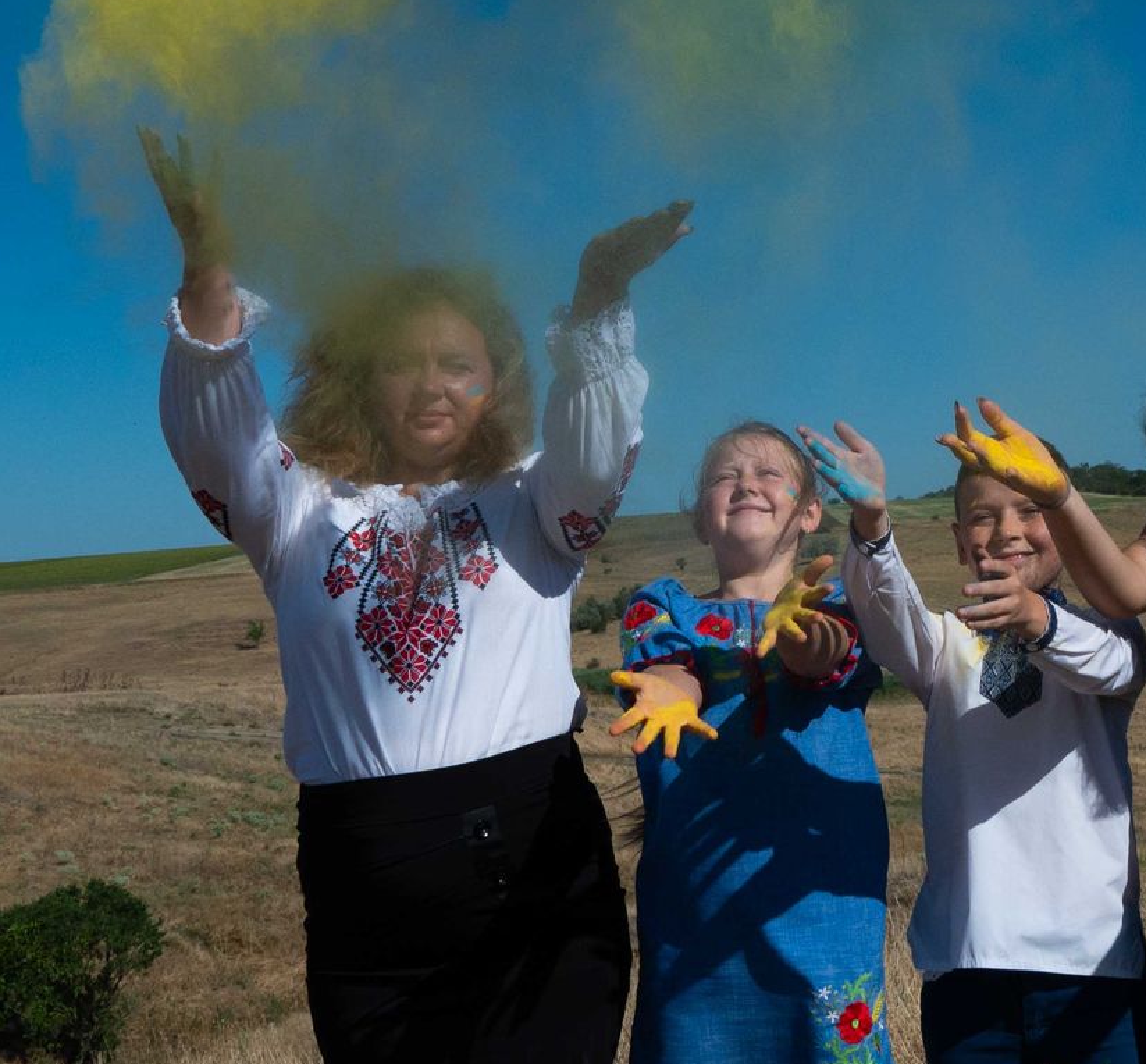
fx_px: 2638
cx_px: 962
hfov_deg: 24.0
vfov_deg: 22.5
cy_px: 244
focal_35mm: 73
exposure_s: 1/3200
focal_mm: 25.5
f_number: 13
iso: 800
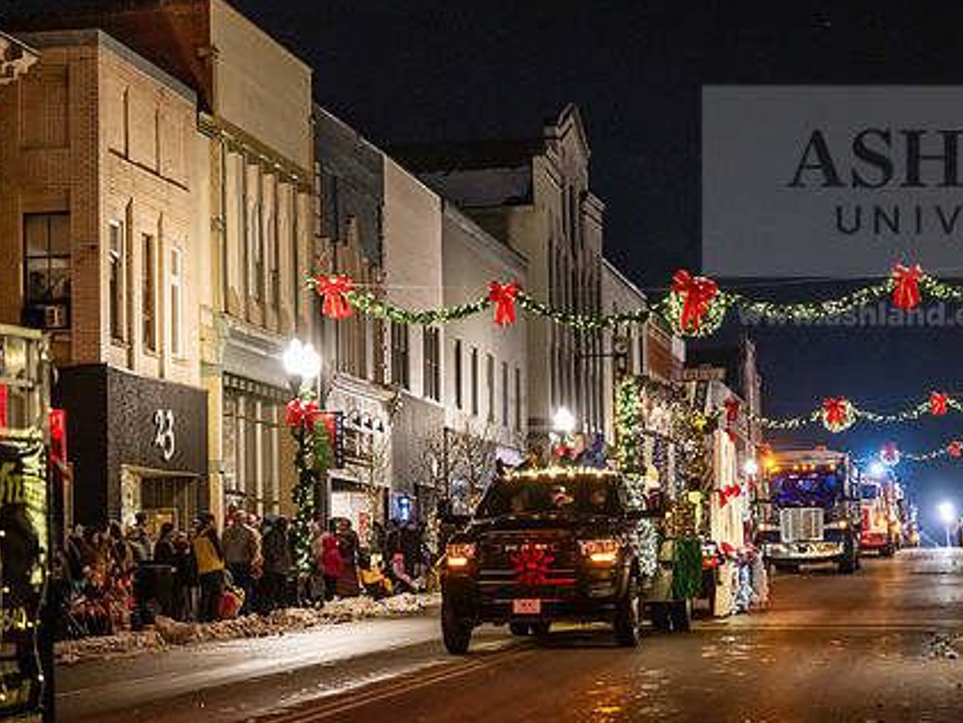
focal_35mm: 98
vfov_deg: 15.1
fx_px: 2727
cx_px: 634
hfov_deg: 20.0
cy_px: 363
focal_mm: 74
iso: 6400
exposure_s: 1/200
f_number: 3.2
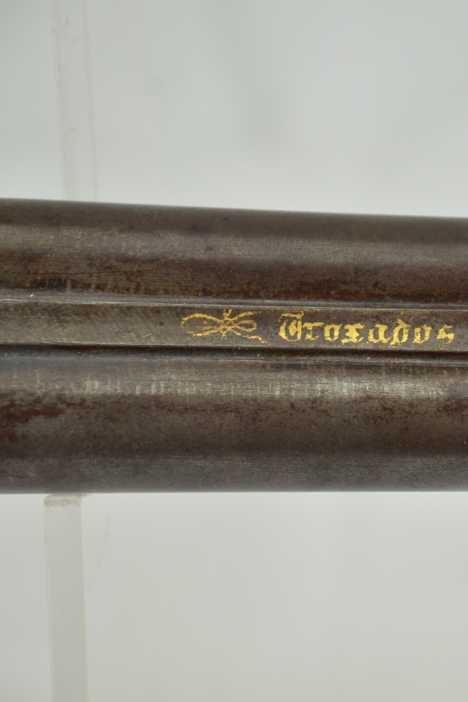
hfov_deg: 4.5
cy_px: 351
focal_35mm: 306
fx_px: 5962
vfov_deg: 6.7
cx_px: 391
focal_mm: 135
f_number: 5.6
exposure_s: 1/250
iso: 800
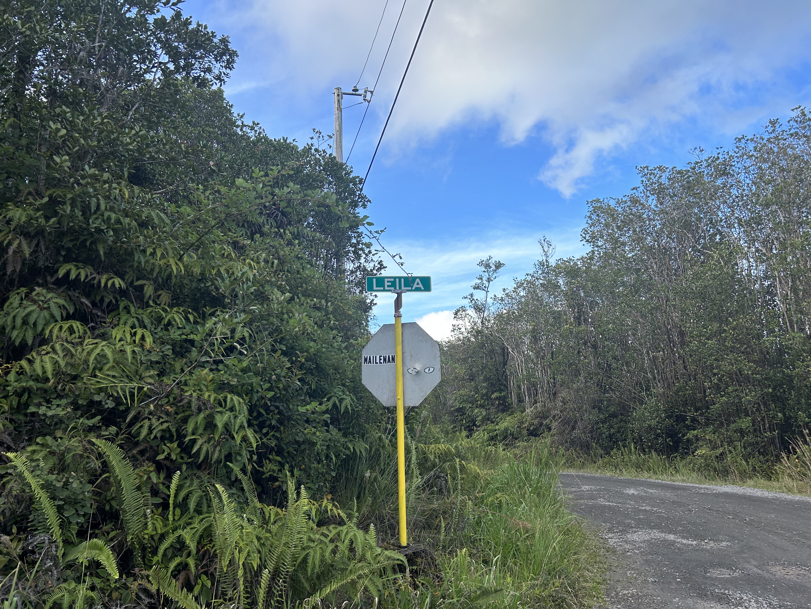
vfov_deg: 53.1
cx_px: 406
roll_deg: +3.6
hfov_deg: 67.3
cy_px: 304
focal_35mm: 26
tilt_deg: +10.4
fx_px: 609
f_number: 1.5
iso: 50
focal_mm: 5.7
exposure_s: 1/1266
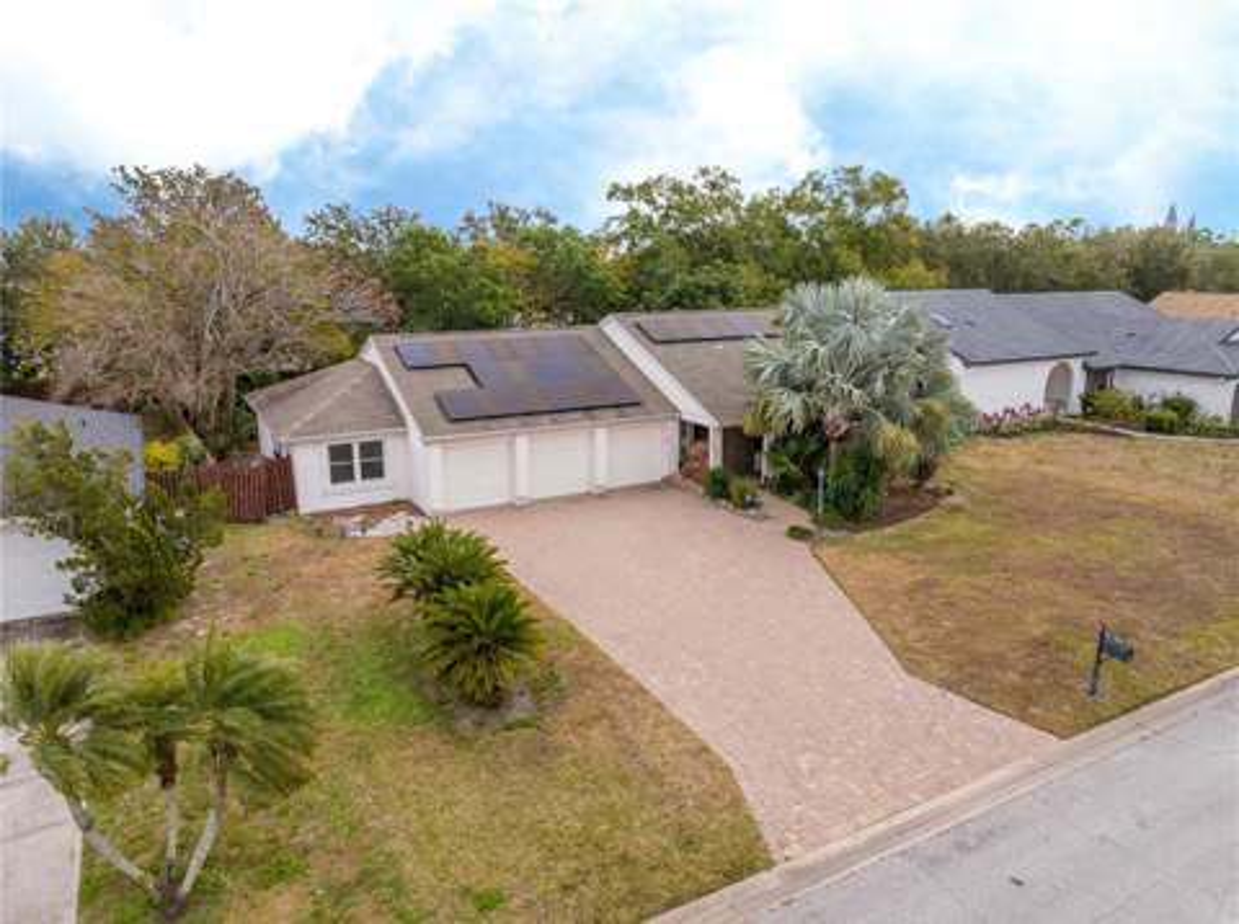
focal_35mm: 24
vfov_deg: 56.6
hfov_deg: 71.7
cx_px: 620
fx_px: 857
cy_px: 462
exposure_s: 1/240
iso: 180
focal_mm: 12.29
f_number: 2.8
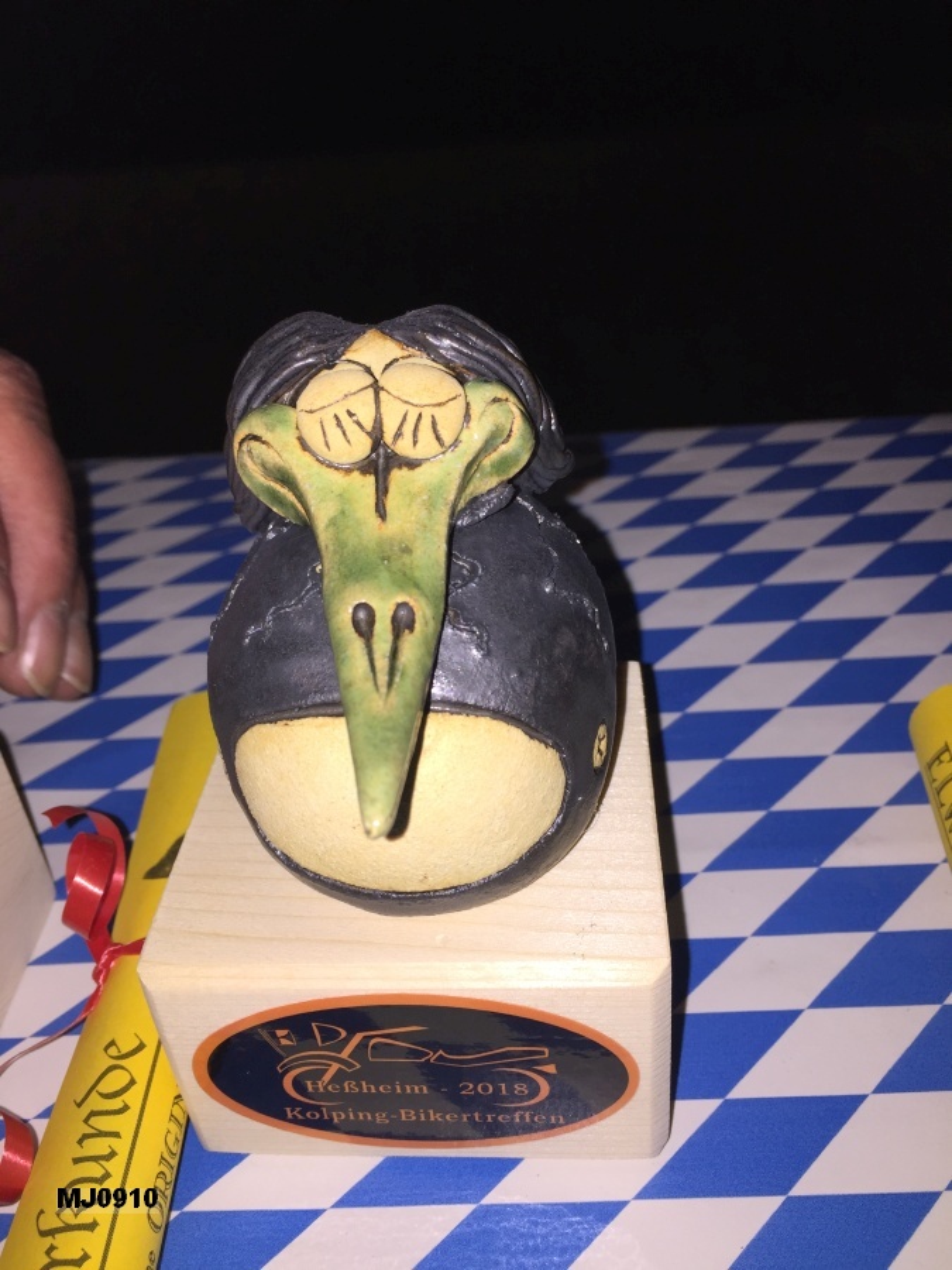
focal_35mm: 29
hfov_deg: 48.2
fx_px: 1063
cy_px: 635
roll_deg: +5.3
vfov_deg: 61.7
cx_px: 476
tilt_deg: -36.3
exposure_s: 1/131
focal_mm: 4.15
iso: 32
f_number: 2.2
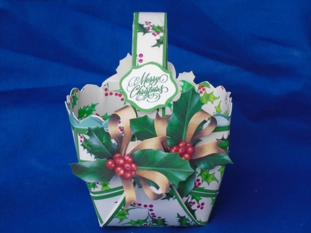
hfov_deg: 18.1
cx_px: 156
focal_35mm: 109
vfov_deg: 13.6
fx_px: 979
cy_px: 116
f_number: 5.8
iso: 320
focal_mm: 19.3
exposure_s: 1/125
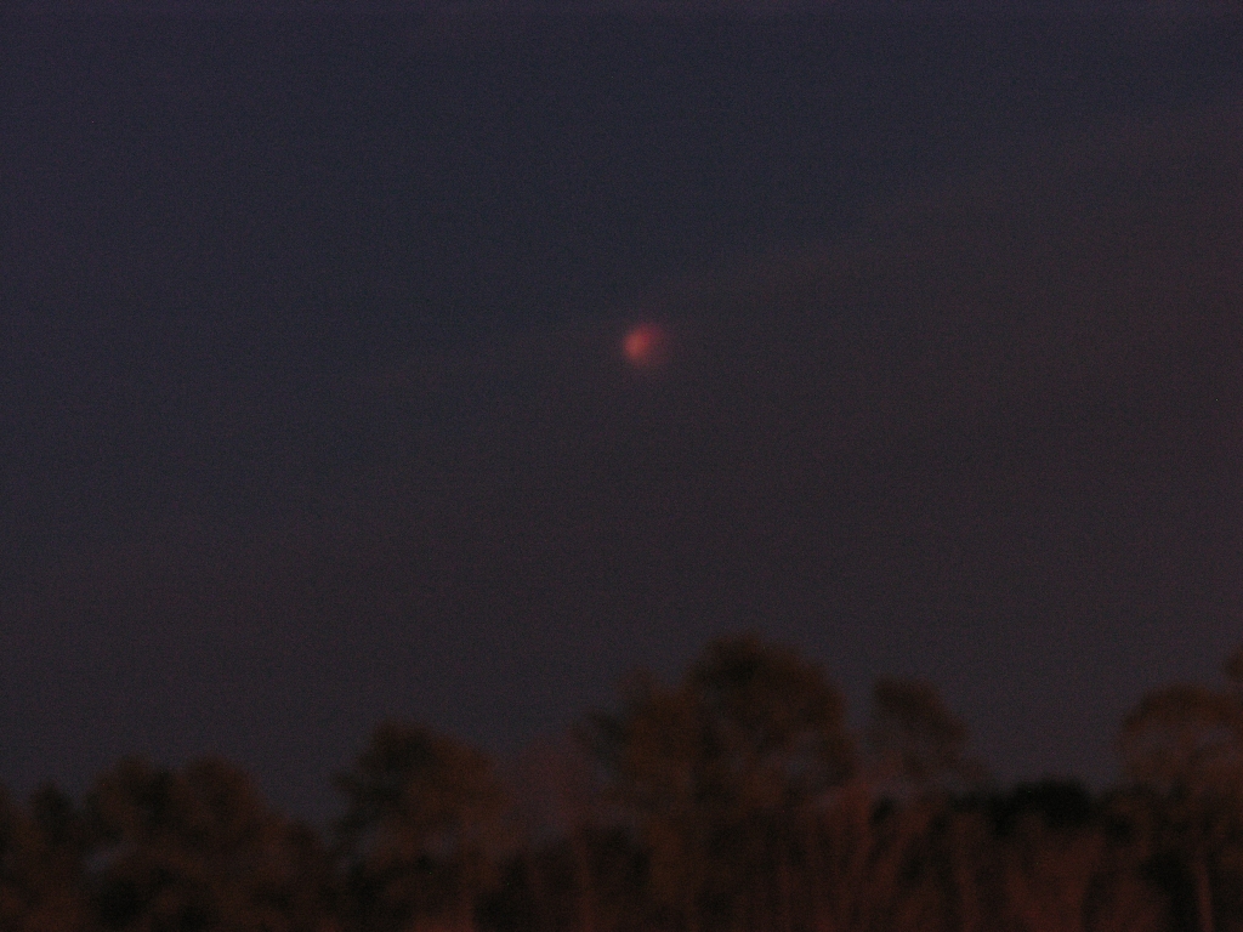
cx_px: 622
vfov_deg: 10.5
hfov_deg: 14.0
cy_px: 466
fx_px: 5063
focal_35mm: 141
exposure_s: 4
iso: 200
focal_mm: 35.9
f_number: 3.8
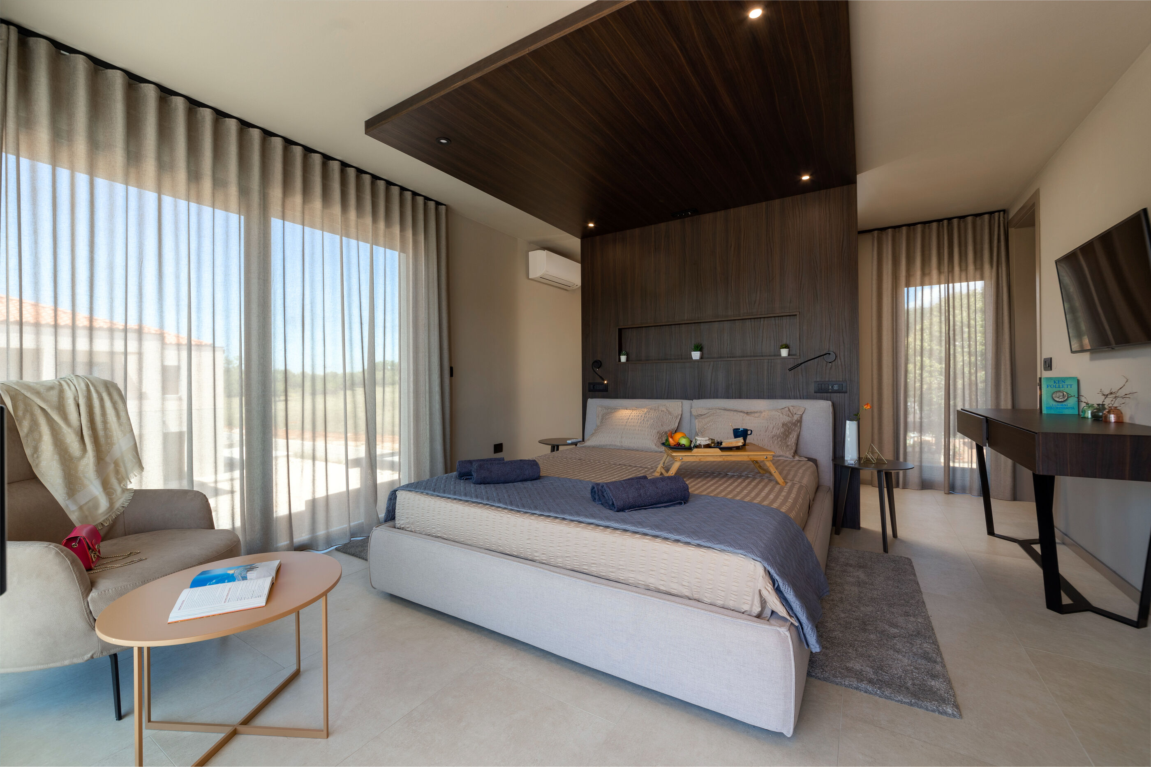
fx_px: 448
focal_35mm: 14
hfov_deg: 104.3
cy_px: 384
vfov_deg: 81.2
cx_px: 576
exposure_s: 1/60
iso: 320
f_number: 8
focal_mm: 14
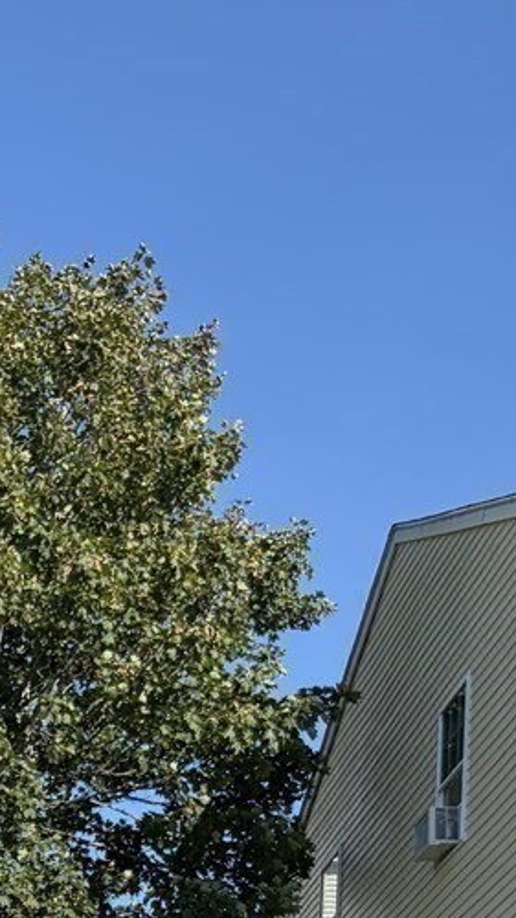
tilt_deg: +5.0
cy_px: 1383
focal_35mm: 87
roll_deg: -3.7
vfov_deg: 20.8
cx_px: -145
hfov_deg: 13.4
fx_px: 2118
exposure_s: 1/2075
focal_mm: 5.96
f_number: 1.6
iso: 50
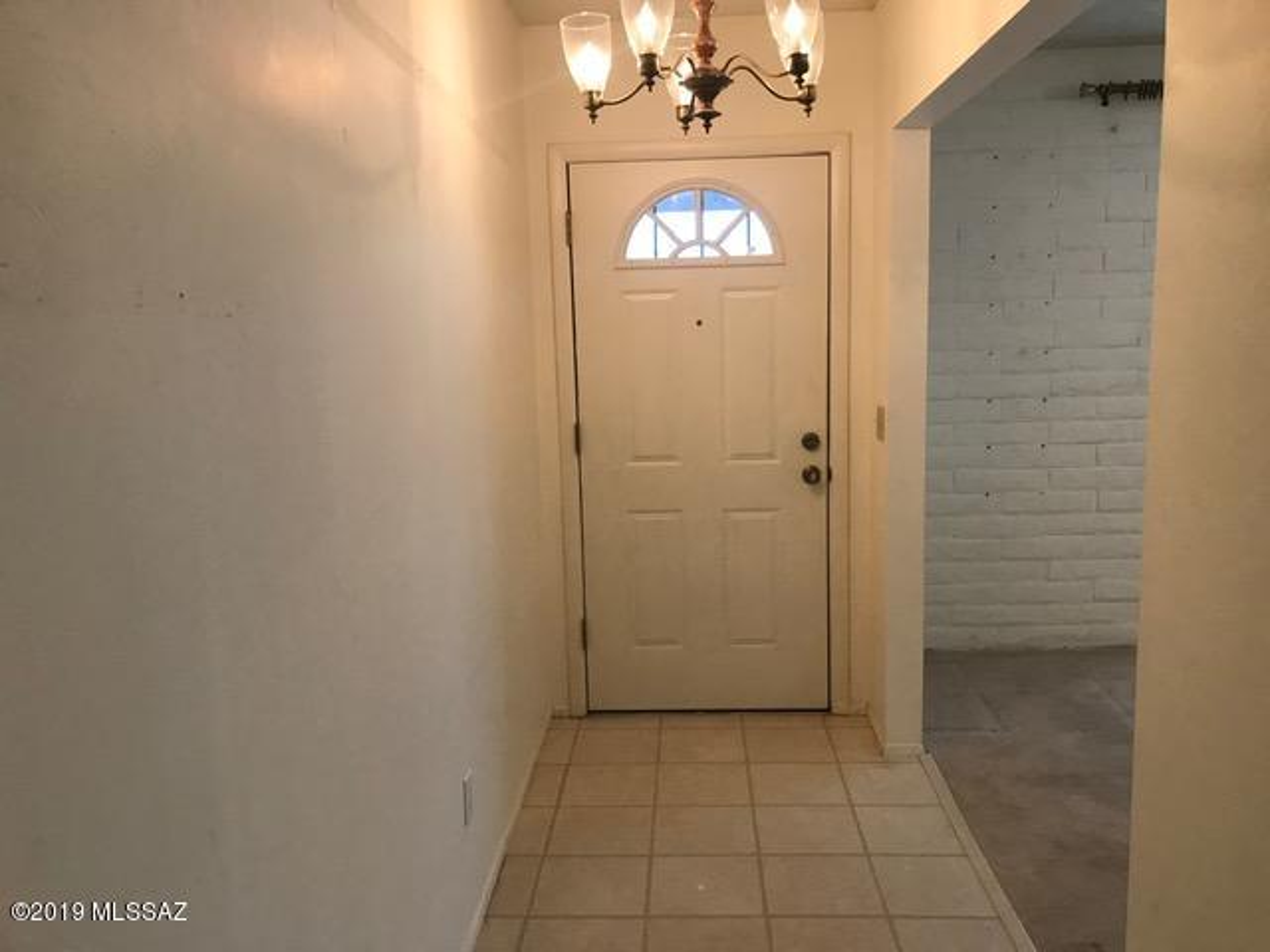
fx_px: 1027
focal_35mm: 28
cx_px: 635
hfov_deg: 63.4
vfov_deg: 49.7
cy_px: 476
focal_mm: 3.99
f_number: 1.8
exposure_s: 1/30
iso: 25
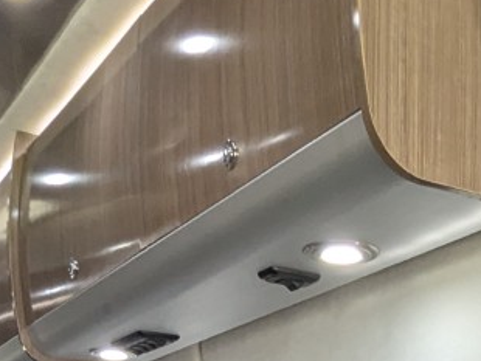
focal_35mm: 72
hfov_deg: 26.7
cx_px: 356
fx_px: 1001
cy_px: 593
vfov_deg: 17.6
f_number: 2.2
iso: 263
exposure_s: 1/109
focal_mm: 2.35
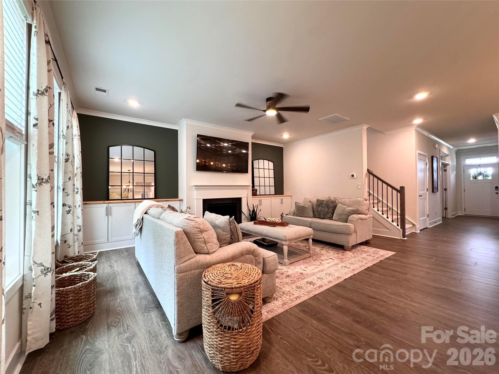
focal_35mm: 14
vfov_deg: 85.7
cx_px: 250
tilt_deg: +0.4
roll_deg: -0.2
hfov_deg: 102.1
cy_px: 187
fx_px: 202
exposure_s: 1/60
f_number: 2.2
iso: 250
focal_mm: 2.22
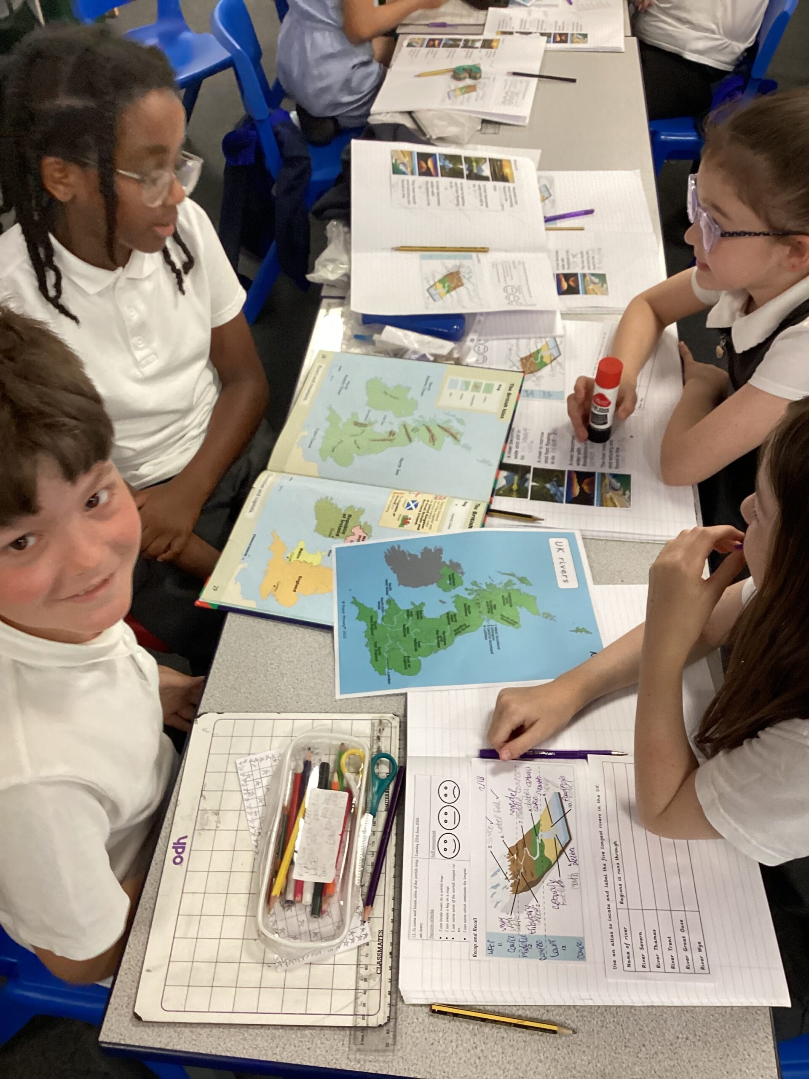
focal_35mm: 31
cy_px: 540
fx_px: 966
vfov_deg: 58.4
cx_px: 404
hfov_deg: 45.4
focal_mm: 3.3
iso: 160
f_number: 2.4
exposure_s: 1/60
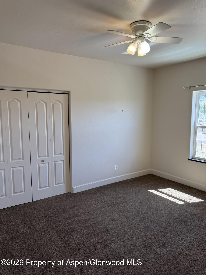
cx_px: 103
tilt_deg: -6.6
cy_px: 138
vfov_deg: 71.6
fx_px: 190
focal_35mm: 24
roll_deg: -0.1
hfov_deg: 56.8
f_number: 1.78
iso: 100
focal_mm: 6.76
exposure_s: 1/157
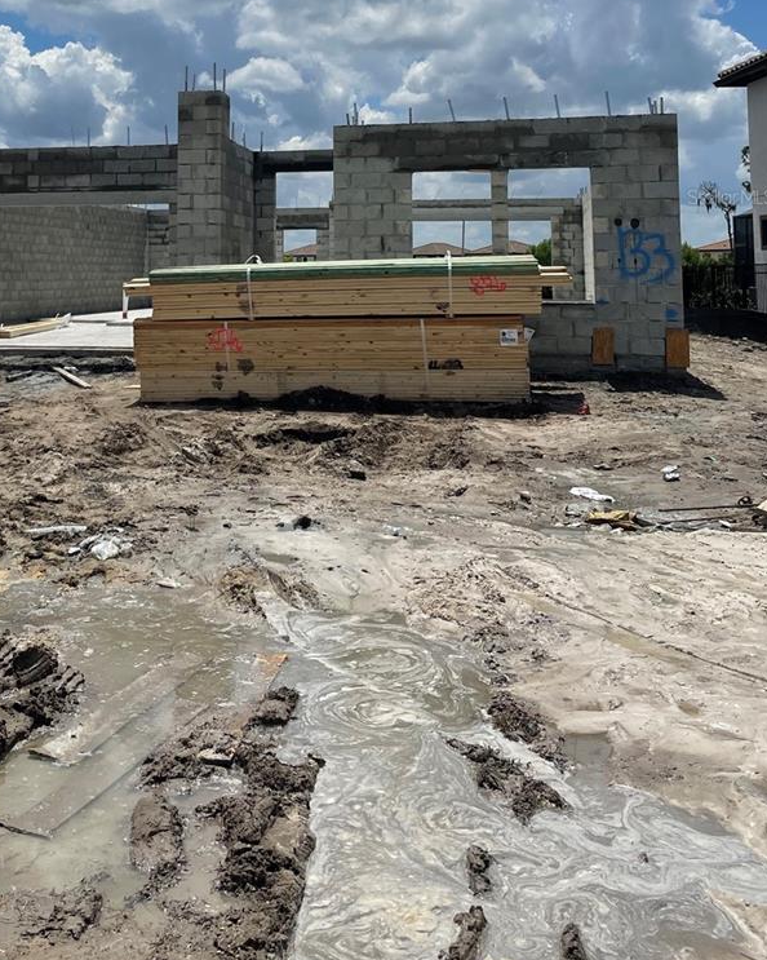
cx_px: 198
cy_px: 196
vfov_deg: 42.8
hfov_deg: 35.7
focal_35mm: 41
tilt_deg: +4.7
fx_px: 1164
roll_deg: -0.8
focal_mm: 4.2
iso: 32
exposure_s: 1/9091
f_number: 1.6
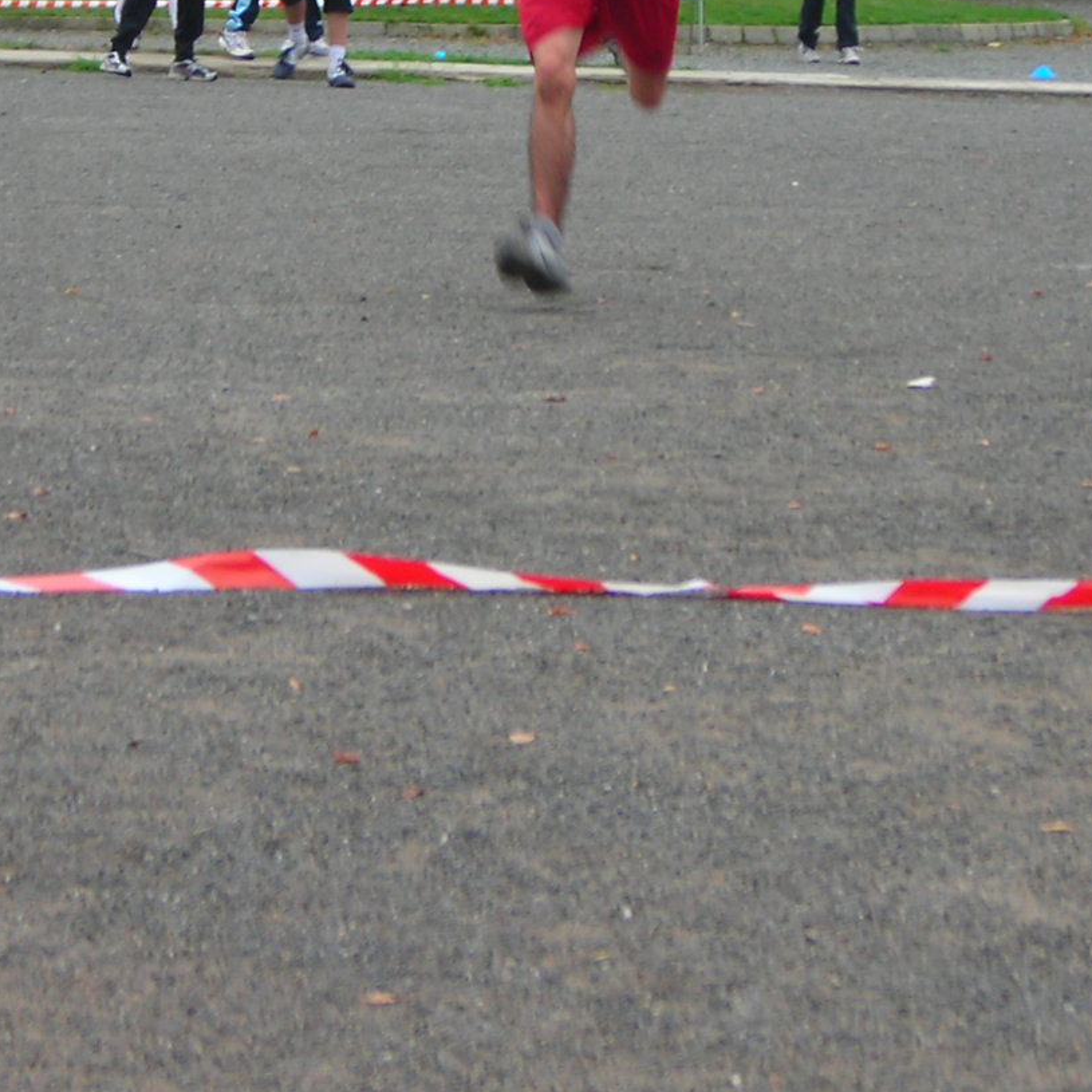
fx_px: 6103
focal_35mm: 171
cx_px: 446
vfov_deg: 10.2
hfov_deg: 10.2
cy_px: 130
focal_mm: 12.7
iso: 50
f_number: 4.2
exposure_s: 1/38.5
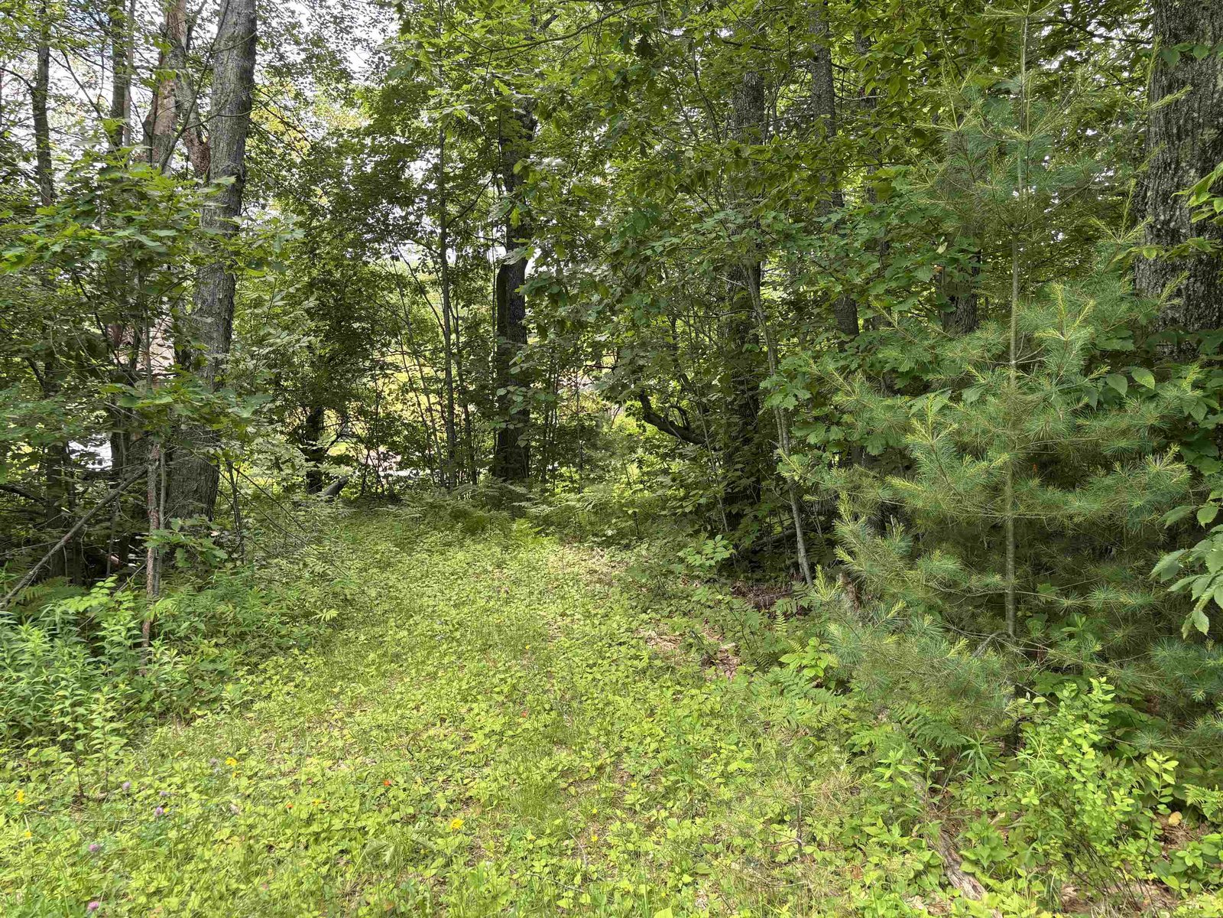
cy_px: 459
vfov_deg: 53.1
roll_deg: +1.2
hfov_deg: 67.3
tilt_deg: -0.7
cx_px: 612
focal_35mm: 26
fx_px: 919
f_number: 1.6
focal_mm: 5.96
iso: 40
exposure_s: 1/170
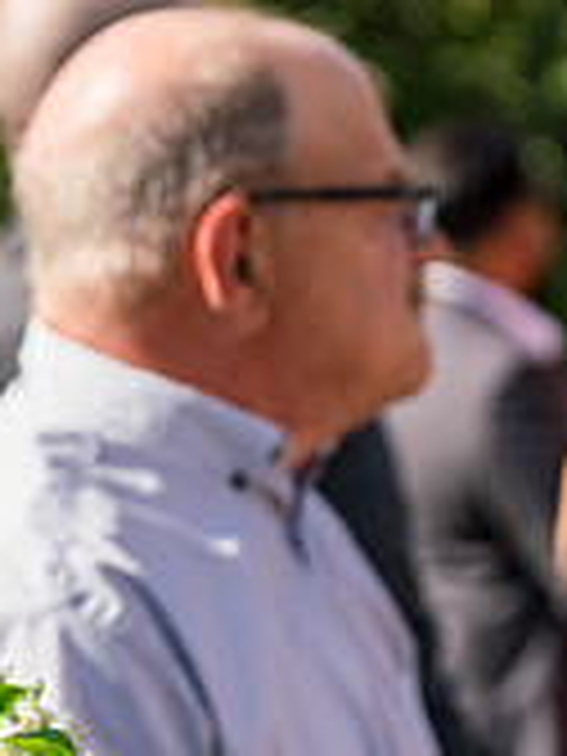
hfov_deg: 5.1
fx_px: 6224
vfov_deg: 6.9
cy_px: 151
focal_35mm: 285
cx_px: -436
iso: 400
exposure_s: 1/2500
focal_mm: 86
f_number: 4
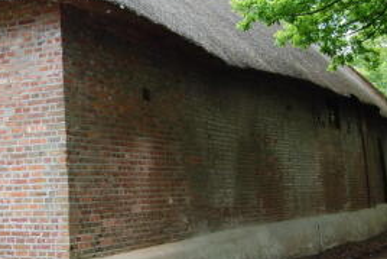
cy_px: 120
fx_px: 710
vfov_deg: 20.6
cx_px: 58
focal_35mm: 66
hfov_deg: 29.5
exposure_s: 1/125
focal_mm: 18
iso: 200
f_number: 5.6
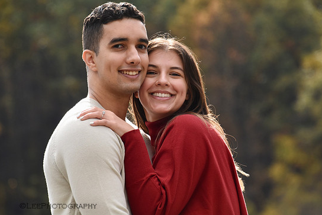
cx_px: 169
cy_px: 101
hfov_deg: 5.9
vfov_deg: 3.9
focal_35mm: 352
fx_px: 3149
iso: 450
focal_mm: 220
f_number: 6.7
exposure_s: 1/750
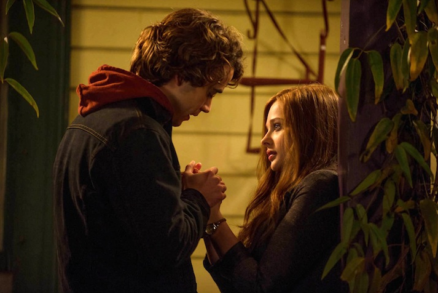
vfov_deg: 8.0
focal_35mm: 171
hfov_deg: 12.0
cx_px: 220
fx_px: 2081
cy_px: 146
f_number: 2.8
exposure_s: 1/80
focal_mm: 170
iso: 1600
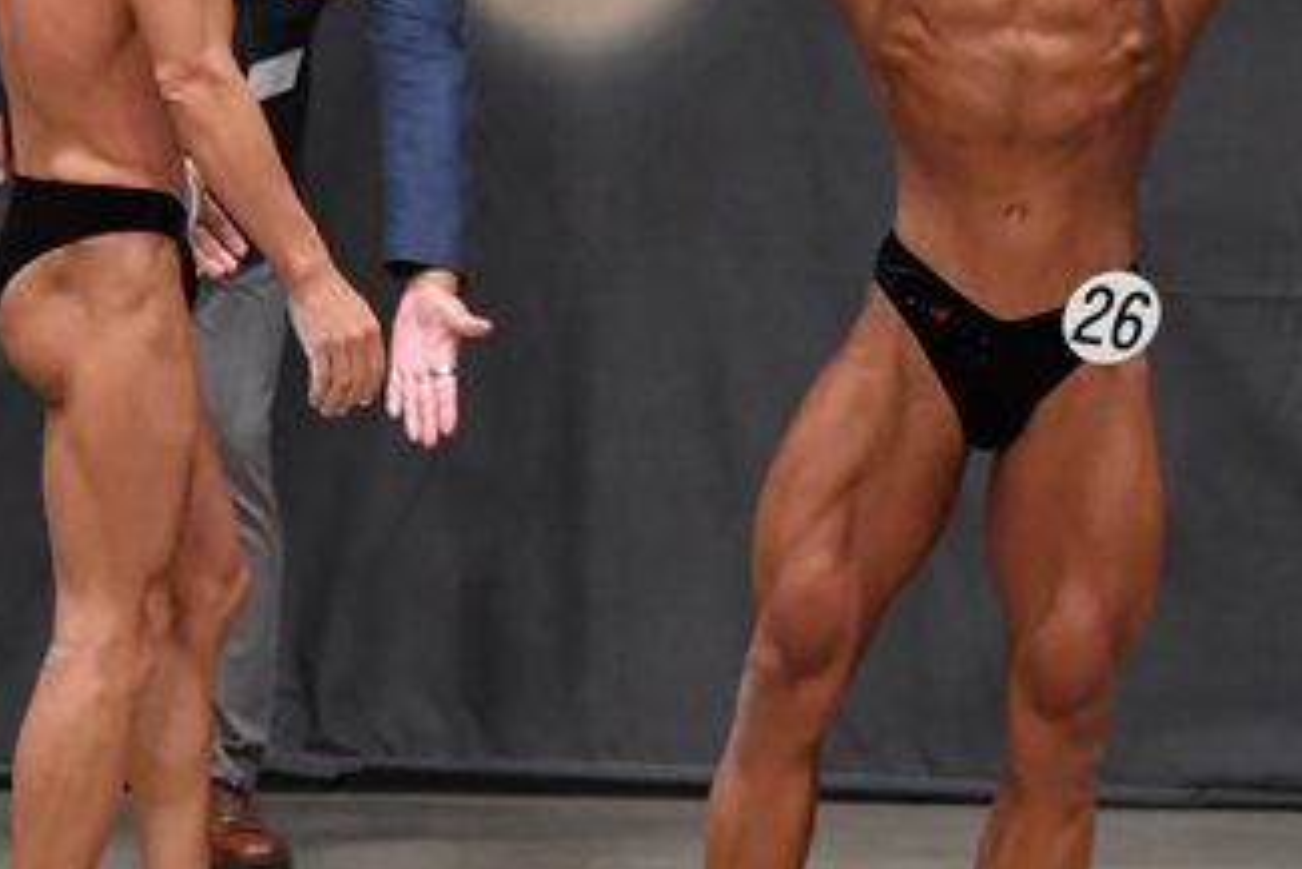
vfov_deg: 3.1
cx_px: 499
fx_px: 16137
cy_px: 244
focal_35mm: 446
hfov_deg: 4.6
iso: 5000
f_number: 5.6
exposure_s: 1/400
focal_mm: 125
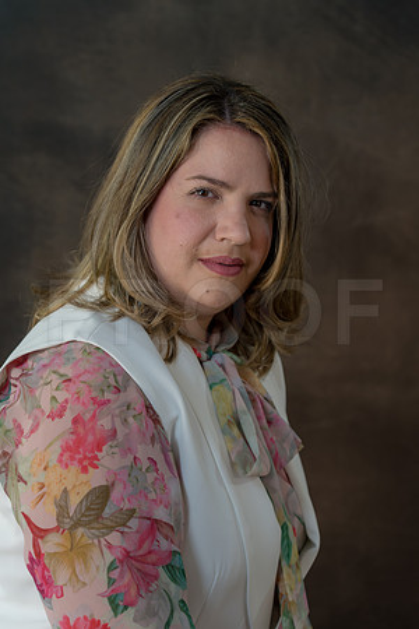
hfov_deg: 13.2
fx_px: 1816
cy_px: 314
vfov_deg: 19.6
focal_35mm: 104
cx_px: 210
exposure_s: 1/100
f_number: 4.5
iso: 400
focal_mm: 104
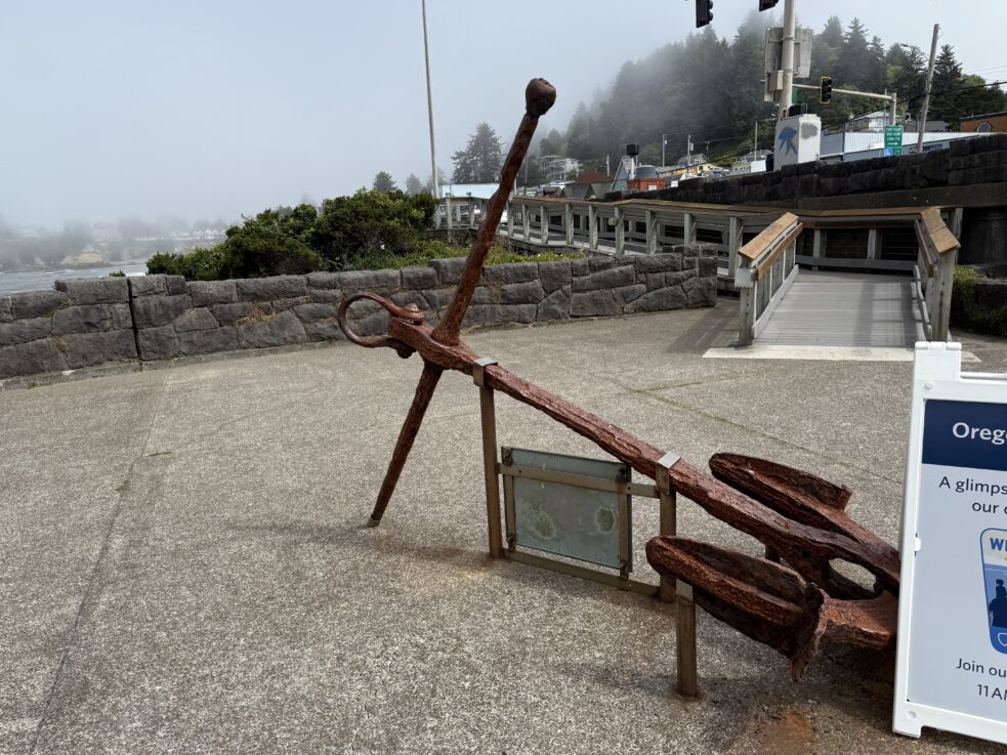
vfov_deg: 54.9
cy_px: 390
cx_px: 500
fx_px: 727
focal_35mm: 25
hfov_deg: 69.4
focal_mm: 6.76
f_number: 1.78
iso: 80
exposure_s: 1/4673
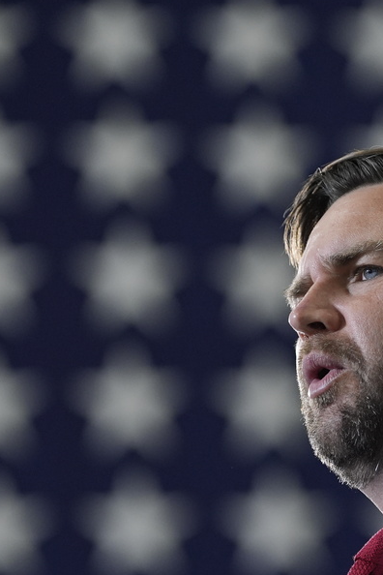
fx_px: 6032
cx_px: 394
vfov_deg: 5.5
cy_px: 327
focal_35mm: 378
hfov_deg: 3.6
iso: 1250
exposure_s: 1/640
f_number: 2.8
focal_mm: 146
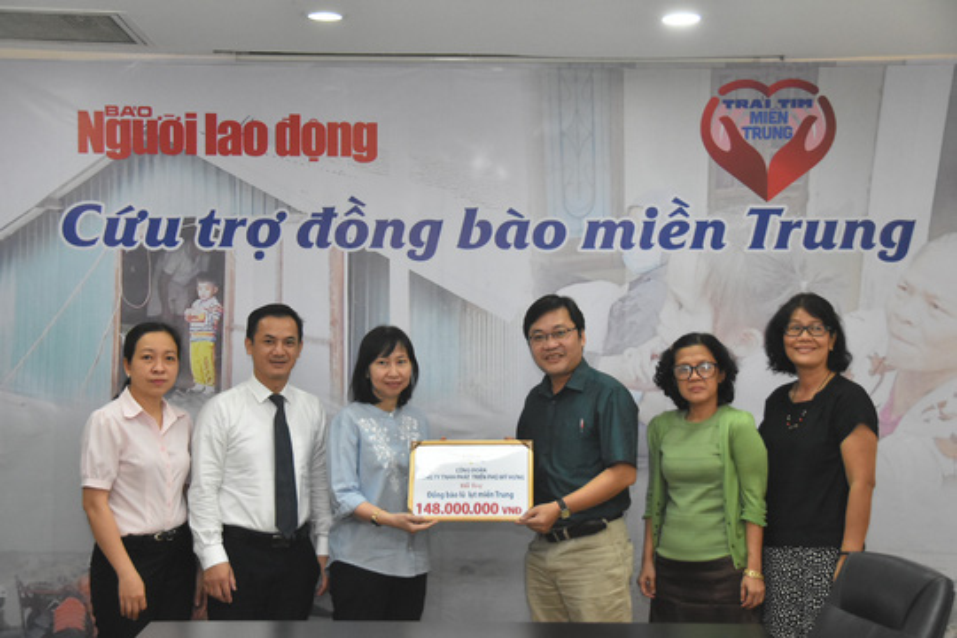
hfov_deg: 33.4
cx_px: 478
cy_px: 319
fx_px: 1595
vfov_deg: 22.6
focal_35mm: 60
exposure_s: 1/200
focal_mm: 40
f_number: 4.5
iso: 2200
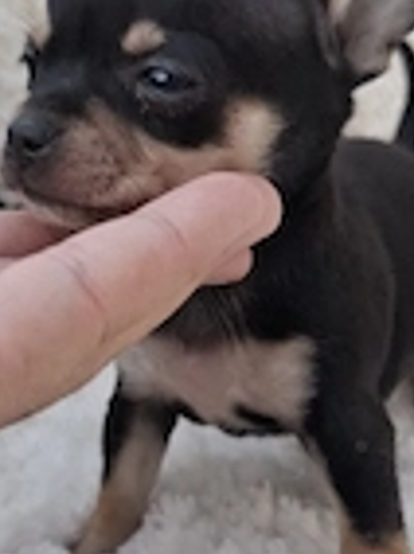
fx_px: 1040
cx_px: 172
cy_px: 437
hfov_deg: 22.5
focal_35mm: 65
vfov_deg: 29.2
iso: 100
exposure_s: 1/100
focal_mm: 5.54
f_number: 1.8
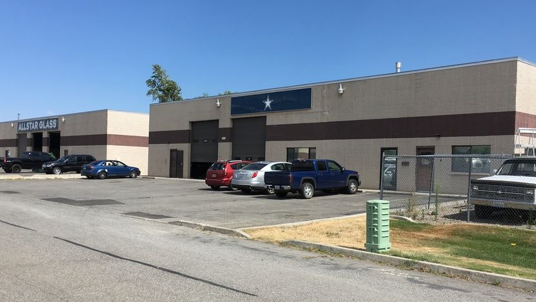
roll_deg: -1.3
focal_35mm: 38
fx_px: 540
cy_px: 170
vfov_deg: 31.2
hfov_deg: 52.8
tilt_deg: -0.2
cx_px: 261
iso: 25
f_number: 2.2
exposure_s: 1/1789
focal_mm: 4.15
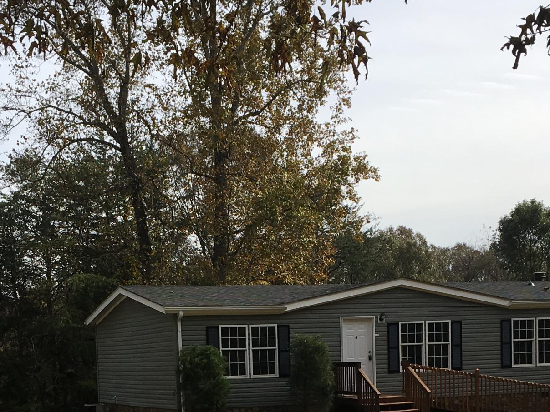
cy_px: 470
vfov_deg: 19.5
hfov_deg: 27.0
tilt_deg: -5.4
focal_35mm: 72
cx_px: 244
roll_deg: +1.8
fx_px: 1144
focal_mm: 4.15
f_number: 2.2
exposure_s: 1/1425
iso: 25
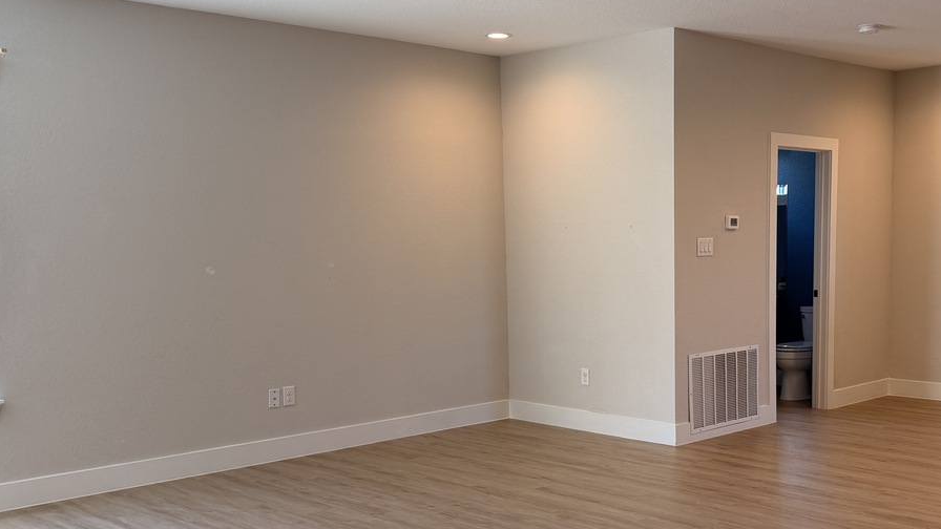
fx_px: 1048
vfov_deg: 28.1
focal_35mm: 42
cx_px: 636
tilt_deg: -6.7
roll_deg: +0.8
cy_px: 357
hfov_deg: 47.5
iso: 100
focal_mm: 6.76
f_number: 1.78
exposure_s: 1/120
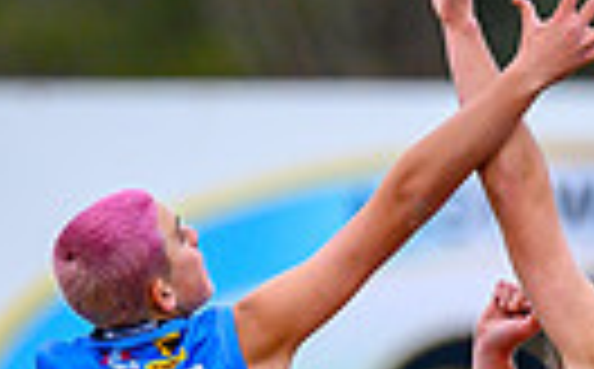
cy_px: 620
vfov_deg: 0.4
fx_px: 53412
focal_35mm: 3305
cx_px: 466
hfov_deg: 0.6
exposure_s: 1/1600
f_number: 4.5
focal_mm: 500
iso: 640
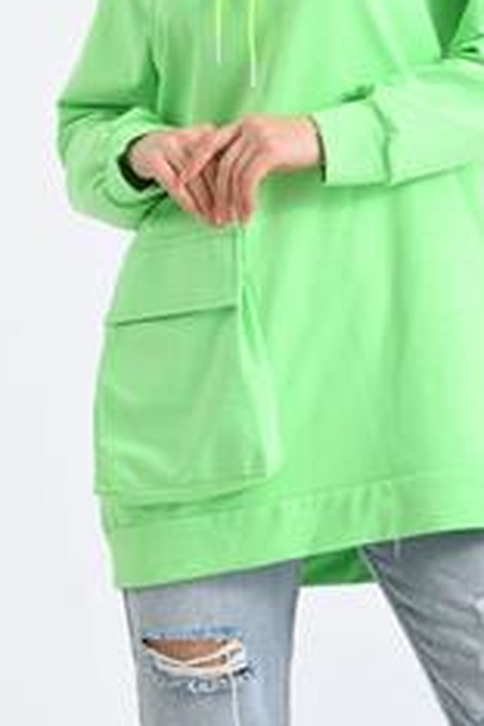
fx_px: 5808
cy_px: 65
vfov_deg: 7.1
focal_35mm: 288
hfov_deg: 4.8
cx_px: 310
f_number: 9
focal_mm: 150
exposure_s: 1/160
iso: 100
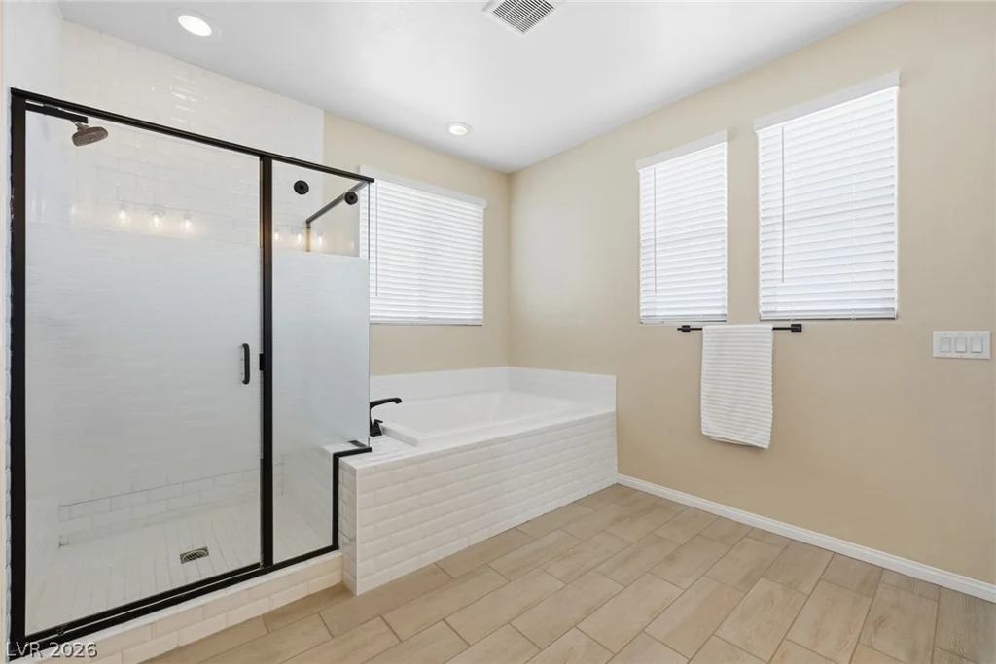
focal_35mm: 14
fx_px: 401
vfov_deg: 79.2
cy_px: 332
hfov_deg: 102.3
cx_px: 498
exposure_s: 1/800
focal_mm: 14.5
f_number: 9
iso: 1000
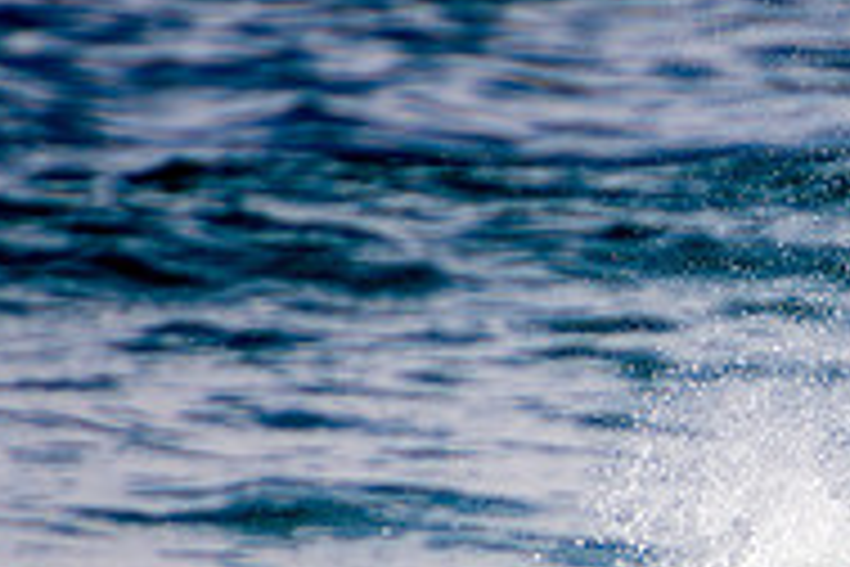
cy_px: 763
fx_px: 43535
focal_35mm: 1844
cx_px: 1277
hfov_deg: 1.1
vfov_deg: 0.7
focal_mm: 400
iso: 220
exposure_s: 1/2000
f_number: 5.6
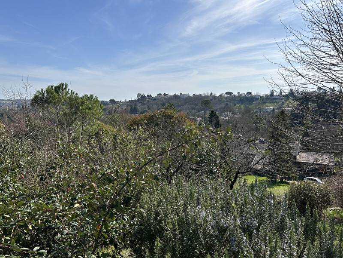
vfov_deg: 53.1
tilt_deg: -5.5
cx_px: 172
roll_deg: +0.2
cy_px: 129
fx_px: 258
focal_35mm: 26
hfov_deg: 67.3
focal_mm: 5.7
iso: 50
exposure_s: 1/6211
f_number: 1.5
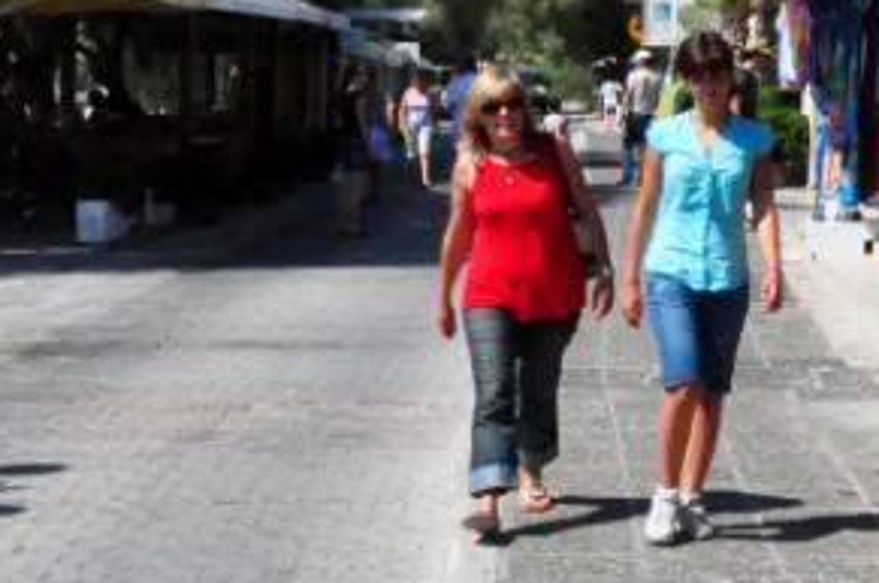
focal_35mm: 95
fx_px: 2316
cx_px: 616
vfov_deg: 14.3
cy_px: 175
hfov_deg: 21.4
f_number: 18
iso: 3200
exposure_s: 1/1250
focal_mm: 18
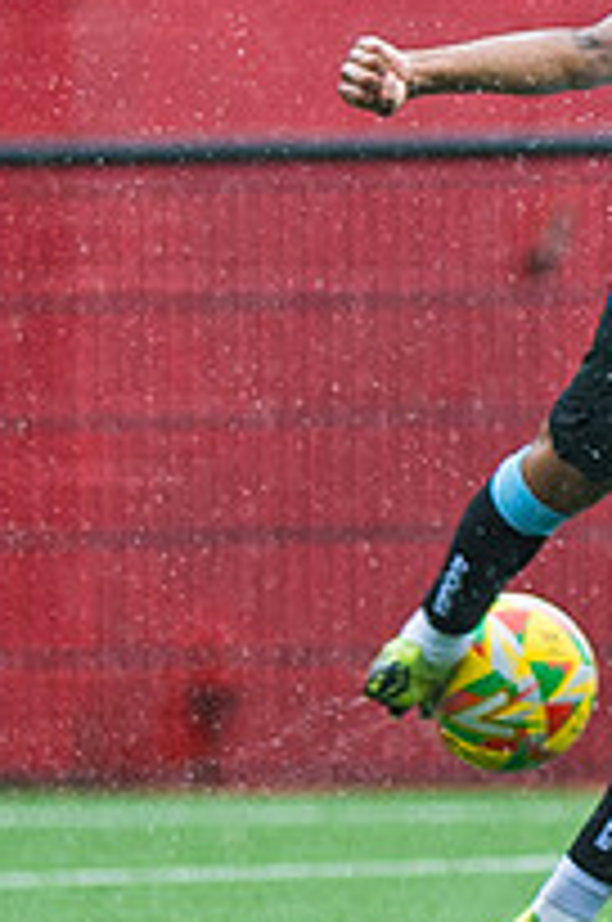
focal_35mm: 2299
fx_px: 58819
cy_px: 421
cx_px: 769
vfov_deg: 0.9
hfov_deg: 0.6
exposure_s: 1/1600
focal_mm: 300
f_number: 2.8
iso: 400
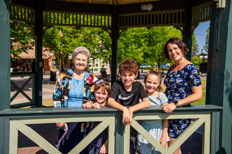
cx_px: 116
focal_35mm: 40
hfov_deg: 48.5
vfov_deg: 33.4
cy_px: 77
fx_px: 258
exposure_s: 1/800
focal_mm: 40
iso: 100
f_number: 4.5
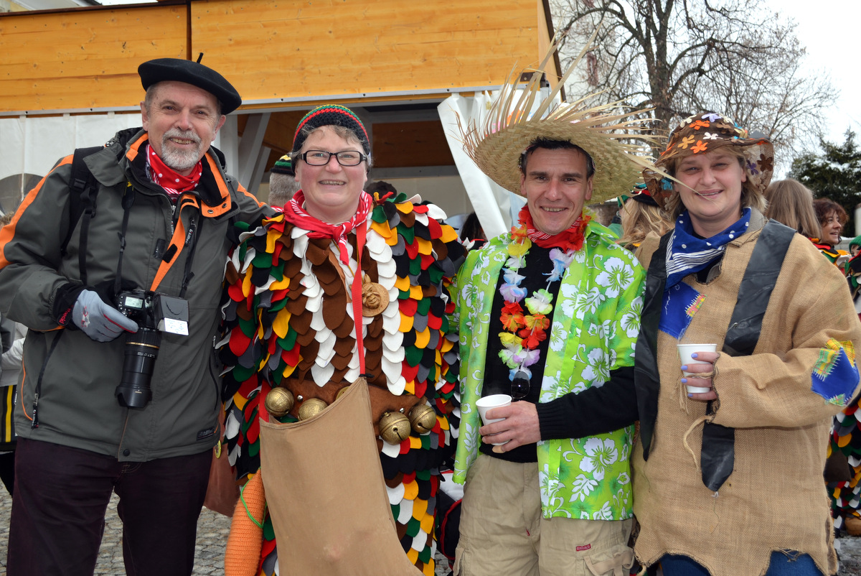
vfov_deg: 36.9
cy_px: 288
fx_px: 862
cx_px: 430
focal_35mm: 36
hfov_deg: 53.1
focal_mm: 24
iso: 110
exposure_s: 1/125
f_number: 5.6
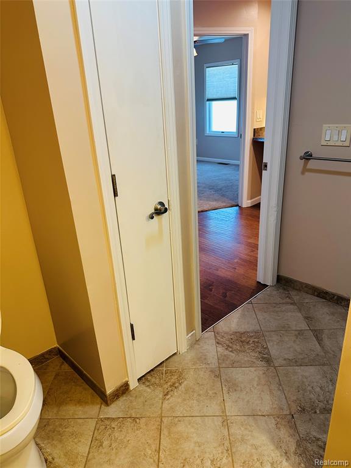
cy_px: 234
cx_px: 176
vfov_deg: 71.6
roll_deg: +2.7
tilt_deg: -21.3
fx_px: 324
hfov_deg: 56.8
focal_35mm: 24
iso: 200
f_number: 1.78
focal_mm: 6.86
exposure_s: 1/60
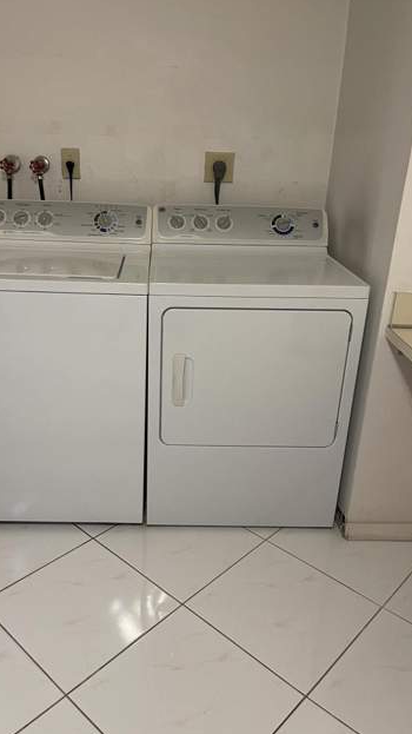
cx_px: 175
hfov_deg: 41.4
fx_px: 544
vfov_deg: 67.9
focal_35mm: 28
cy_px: 370
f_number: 1.6
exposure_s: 1/60
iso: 200
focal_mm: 5.1
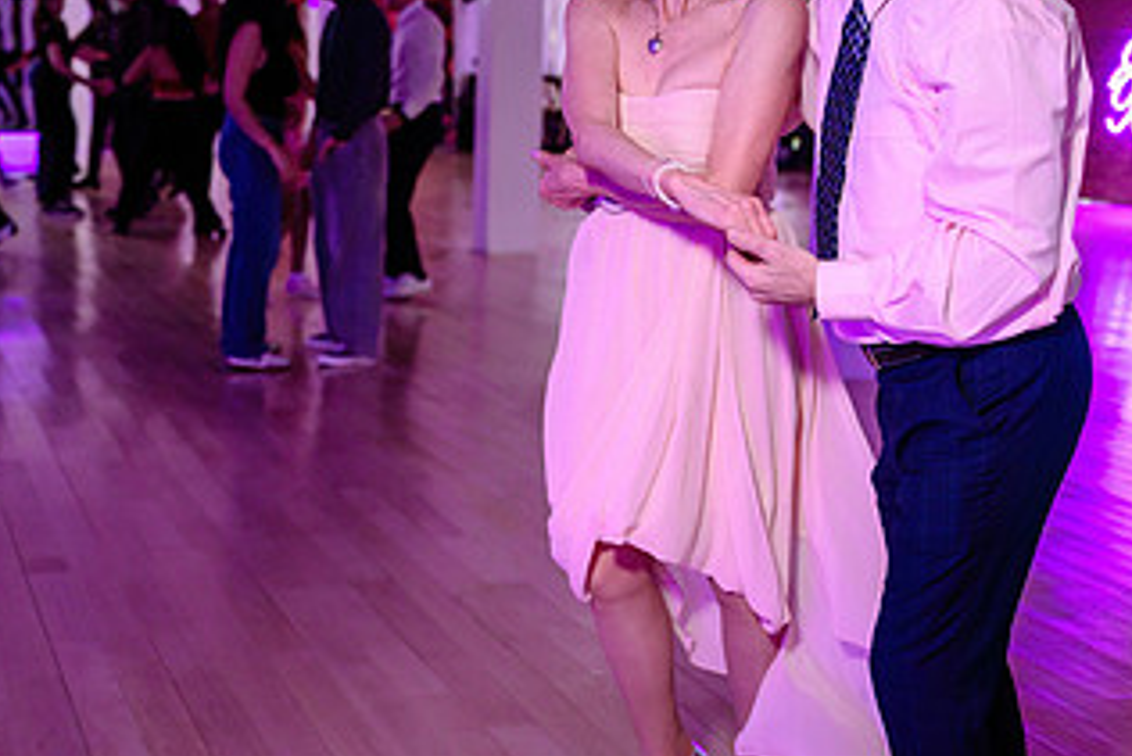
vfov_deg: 22.6
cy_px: 473
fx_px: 1887
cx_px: 550
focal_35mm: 60
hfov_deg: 33.4
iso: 1600
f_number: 2
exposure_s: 1/200
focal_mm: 28
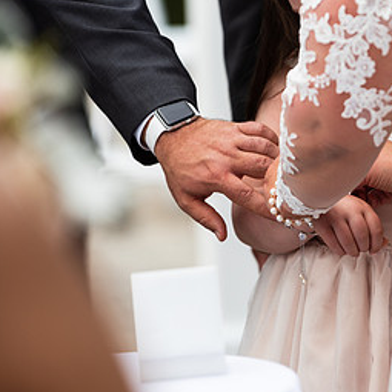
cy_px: 159
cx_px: 406
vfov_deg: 4.5
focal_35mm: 386
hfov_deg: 4.5
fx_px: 4945
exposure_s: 1/800
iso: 64
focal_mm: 200
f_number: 2.8
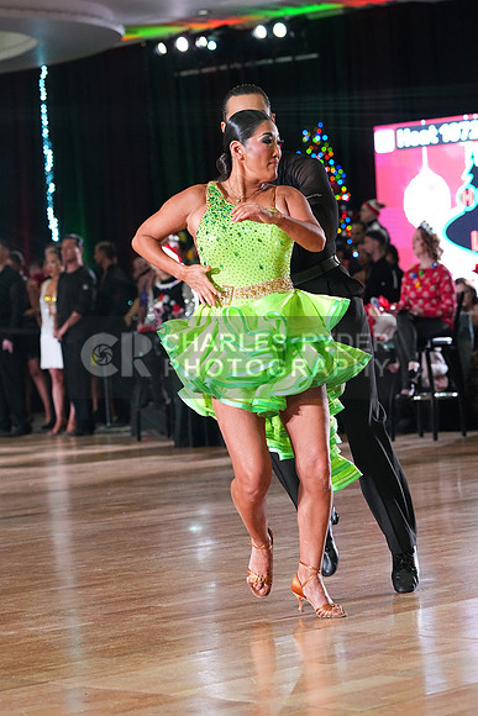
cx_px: 239
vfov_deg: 17.2
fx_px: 2368
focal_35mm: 119
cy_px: 358
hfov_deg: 11.5
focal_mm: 119
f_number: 5
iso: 8000
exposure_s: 1/400
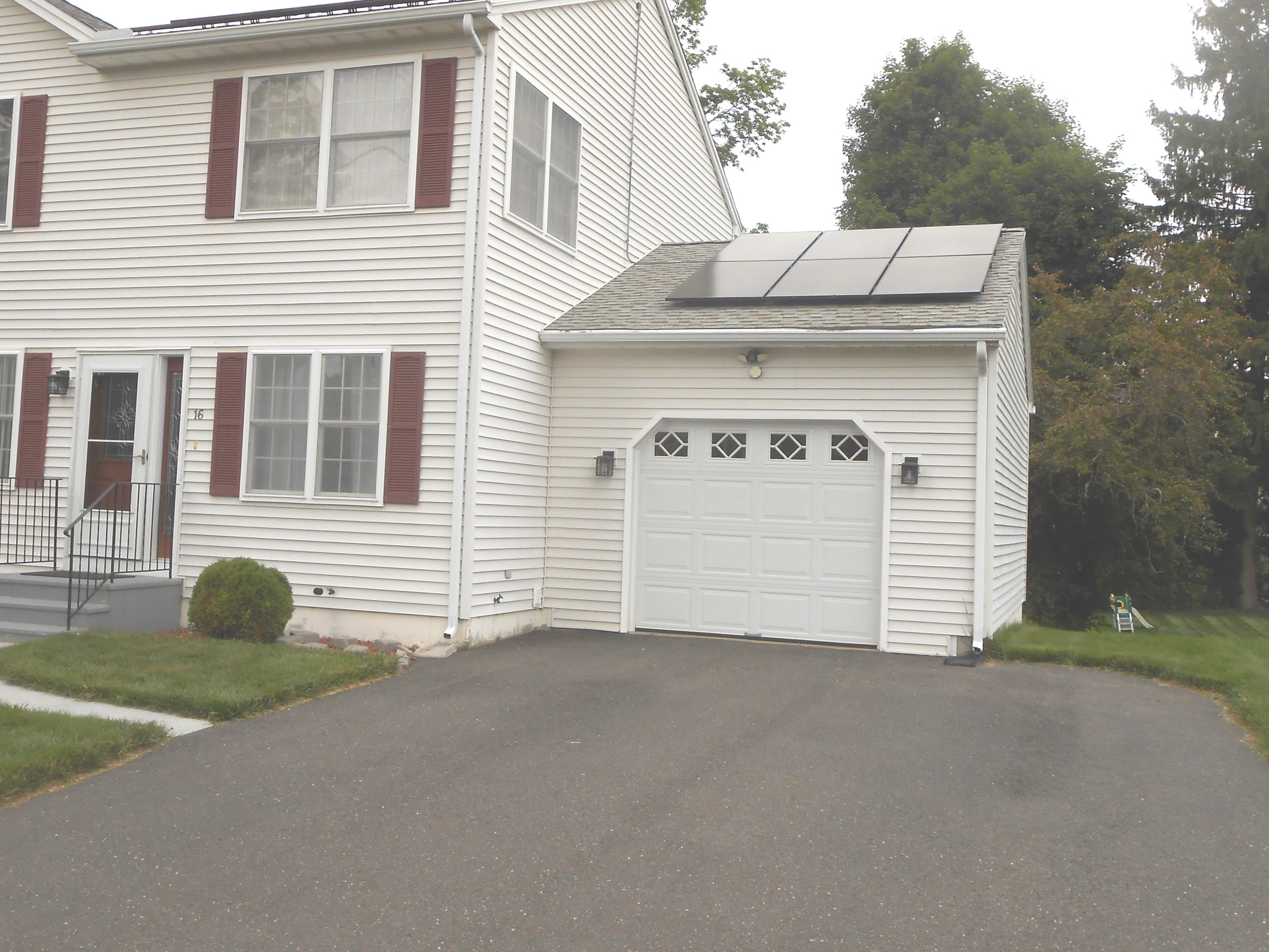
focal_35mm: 37
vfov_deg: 38.6
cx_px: 511
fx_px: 1356
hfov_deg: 49.8
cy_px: 434
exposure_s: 1/125
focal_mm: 5.3
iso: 80
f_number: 3.8
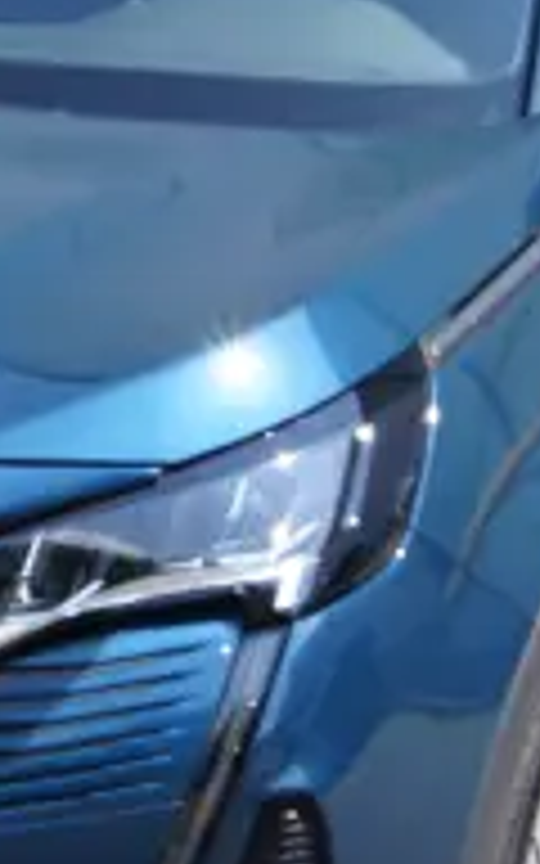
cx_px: -81
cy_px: 428
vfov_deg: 17.1
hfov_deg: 10.6
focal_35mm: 122
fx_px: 2873
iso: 100
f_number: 11
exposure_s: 1/60
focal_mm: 24
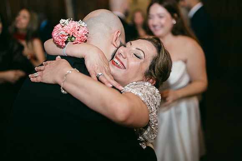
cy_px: 80
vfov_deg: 37.9
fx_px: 235
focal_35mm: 35
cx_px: 121
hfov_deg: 54.4
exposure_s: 1/125
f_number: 1.2
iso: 640
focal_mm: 35
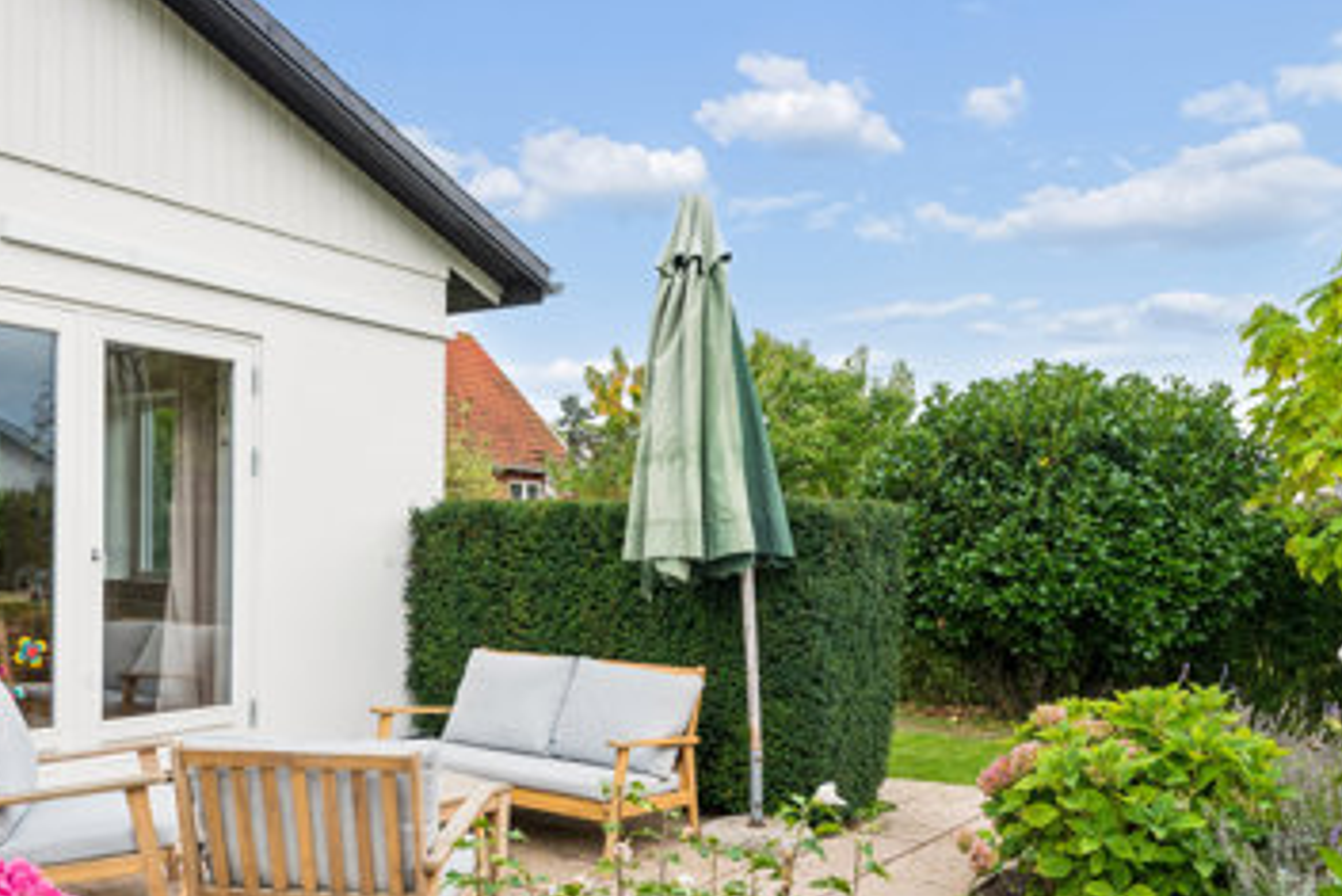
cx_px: 640
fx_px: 1119
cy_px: 568
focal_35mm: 30
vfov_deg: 43.3
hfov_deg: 61.9
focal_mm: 22
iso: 250
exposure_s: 1/60
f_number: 9
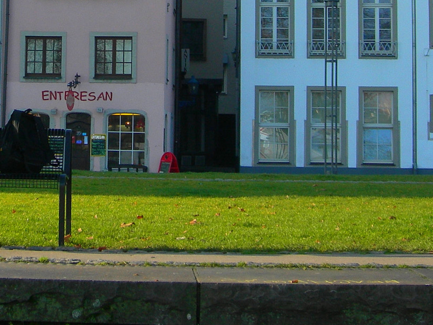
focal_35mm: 102
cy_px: -40
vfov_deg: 14.2
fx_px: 1276
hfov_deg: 19.0
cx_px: 63
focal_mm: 8.5
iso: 50
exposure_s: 1/146
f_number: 4.9
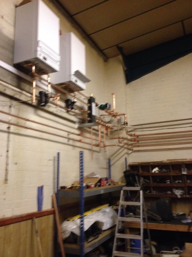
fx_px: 259
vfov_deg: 52.6
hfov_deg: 40.7
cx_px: 96
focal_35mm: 35
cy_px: 128
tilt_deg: +13.2
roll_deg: +1.3
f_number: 2.4
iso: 400
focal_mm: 4.28
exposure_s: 1/15
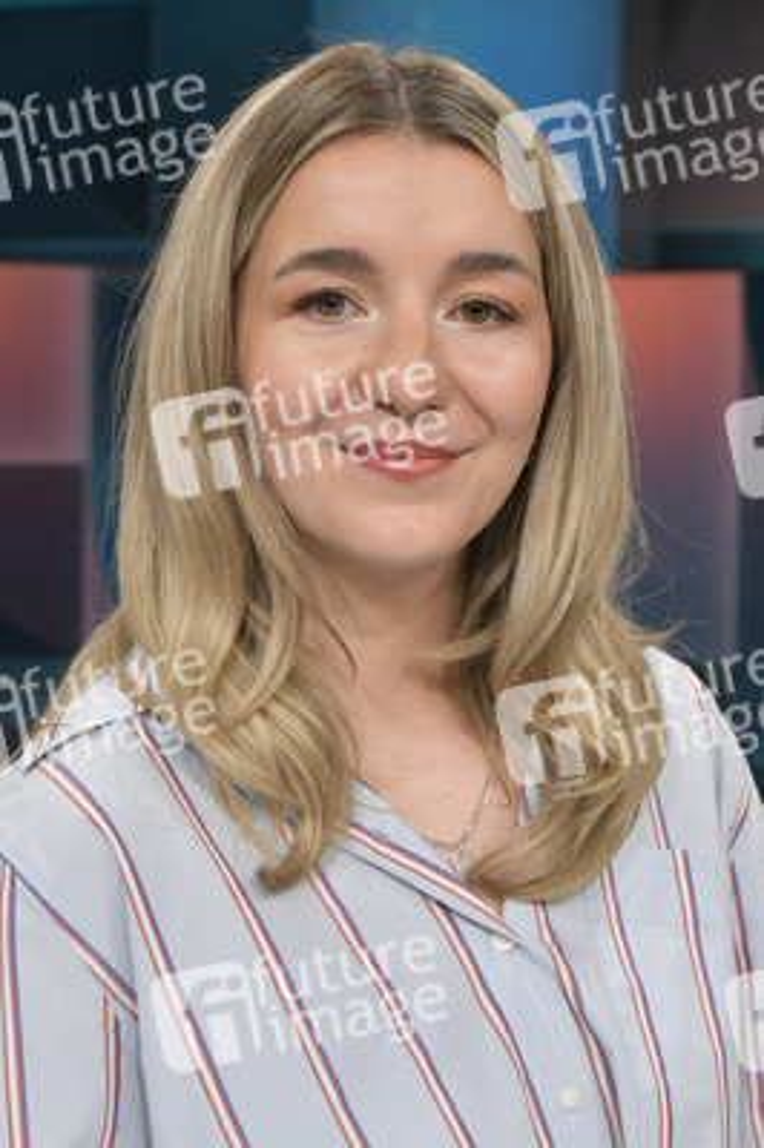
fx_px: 1531
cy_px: 574
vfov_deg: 41.1
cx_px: 382
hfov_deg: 28.0
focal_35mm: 48
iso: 2500
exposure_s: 1/200
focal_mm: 48
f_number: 6.3
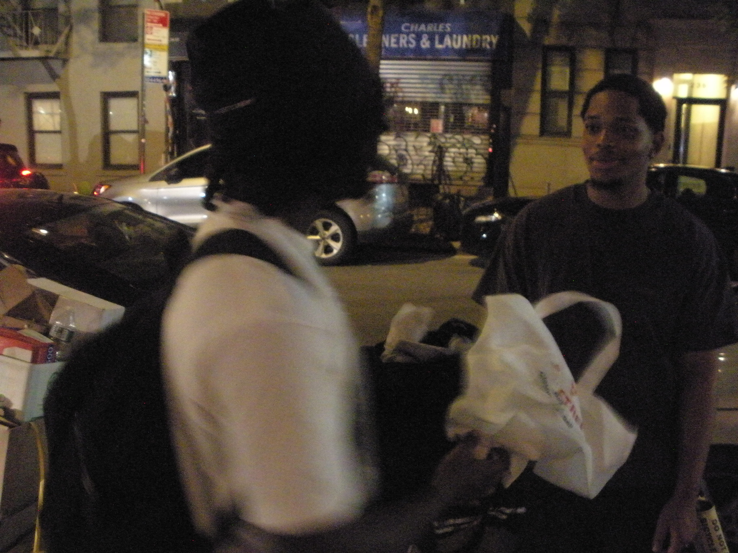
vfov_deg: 39.7
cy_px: 276
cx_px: 369
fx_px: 768
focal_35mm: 36
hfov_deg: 51.4
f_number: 3.5
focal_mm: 6.3
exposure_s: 1/8.4
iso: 1600
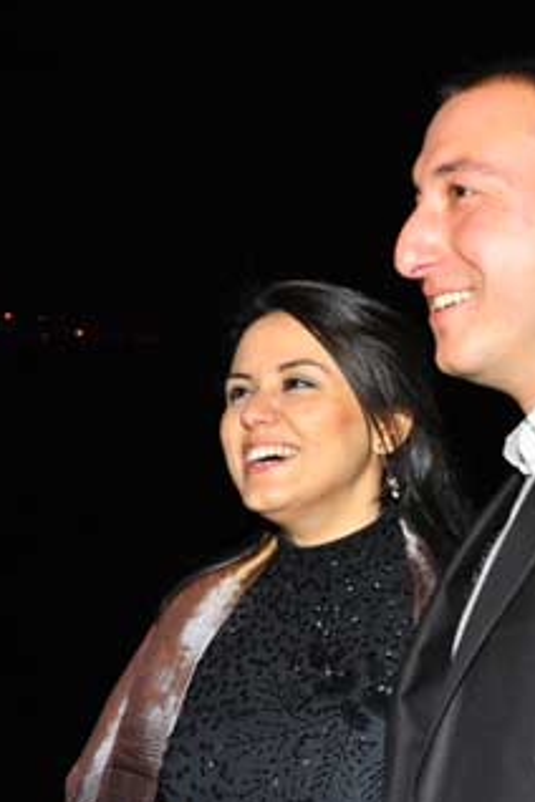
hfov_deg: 20.3
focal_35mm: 66
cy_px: 409
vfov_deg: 30.5
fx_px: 1471
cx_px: 467
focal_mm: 28
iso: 800
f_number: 5.6
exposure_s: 1/60
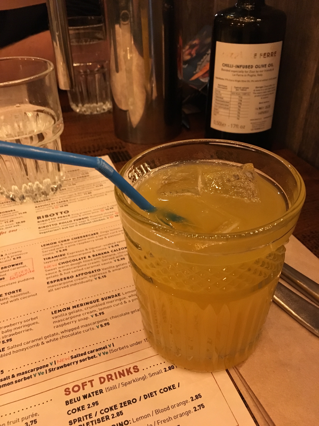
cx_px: 160
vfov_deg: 61.7
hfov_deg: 48.2
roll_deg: +2.1
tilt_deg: -36.8
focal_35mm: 29
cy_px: 213
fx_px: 356
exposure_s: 1/17
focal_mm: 4.15
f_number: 2.2
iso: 320
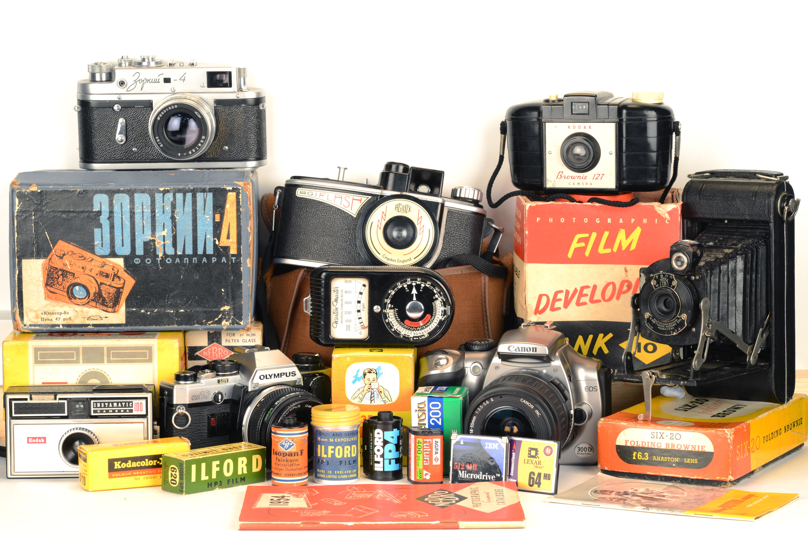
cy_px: 270
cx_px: 404
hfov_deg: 19.4
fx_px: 2357
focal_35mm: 105
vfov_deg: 13.1
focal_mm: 105
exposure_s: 5
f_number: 16
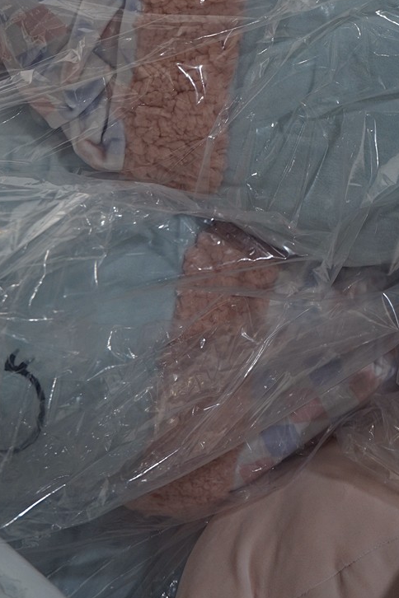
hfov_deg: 21.1
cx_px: 408
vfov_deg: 28.9
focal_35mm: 62
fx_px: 1031
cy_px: -80
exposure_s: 1/160
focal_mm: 25
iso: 400
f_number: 4
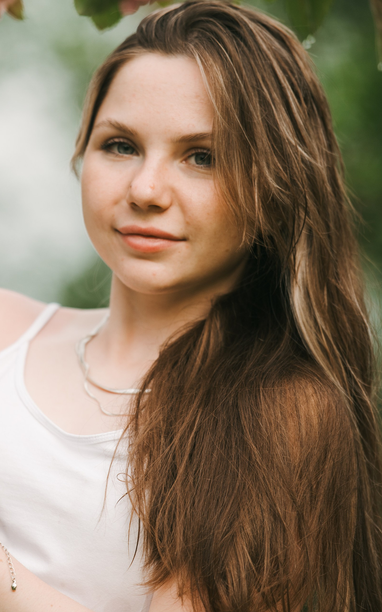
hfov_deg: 4.4
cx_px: -6
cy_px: 305
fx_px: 5016
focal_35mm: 301
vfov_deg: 7.0
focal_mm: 185
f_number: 2.8
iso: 100
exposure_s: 1/400
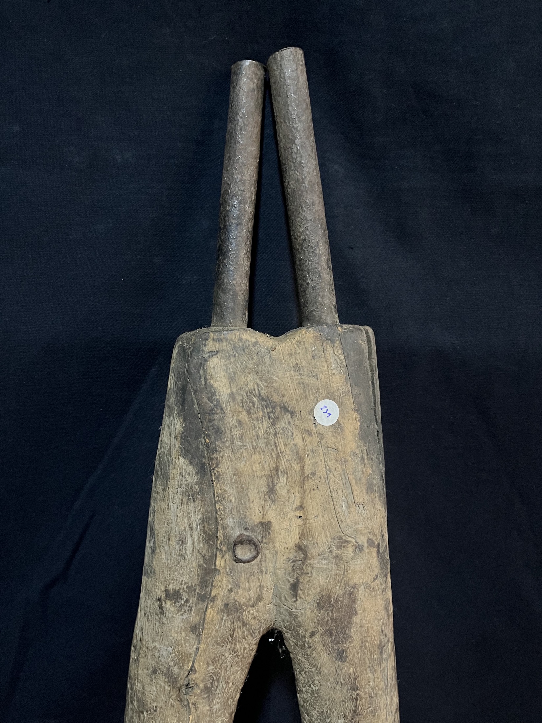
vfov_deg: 67.3
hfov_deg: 53.1
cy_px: 362
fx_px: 543
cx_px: 271
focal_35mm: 26
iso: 500
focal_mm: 5.1
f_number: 1.6
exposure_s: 1/44
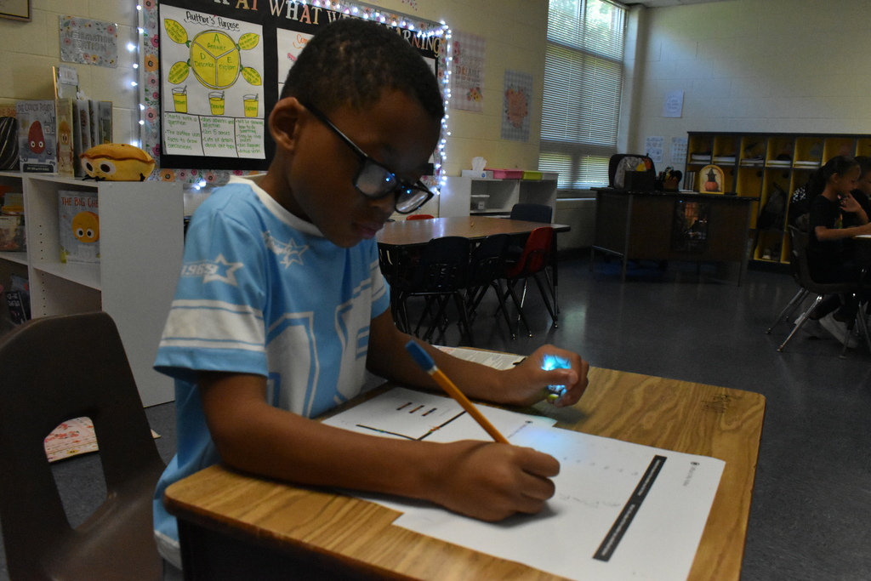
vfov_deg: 43.6
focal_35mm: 30
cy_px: 290
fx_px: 726
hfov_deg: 61.9
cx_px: 436
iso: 6400
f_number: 7.1
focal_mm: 20
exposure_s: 1/200
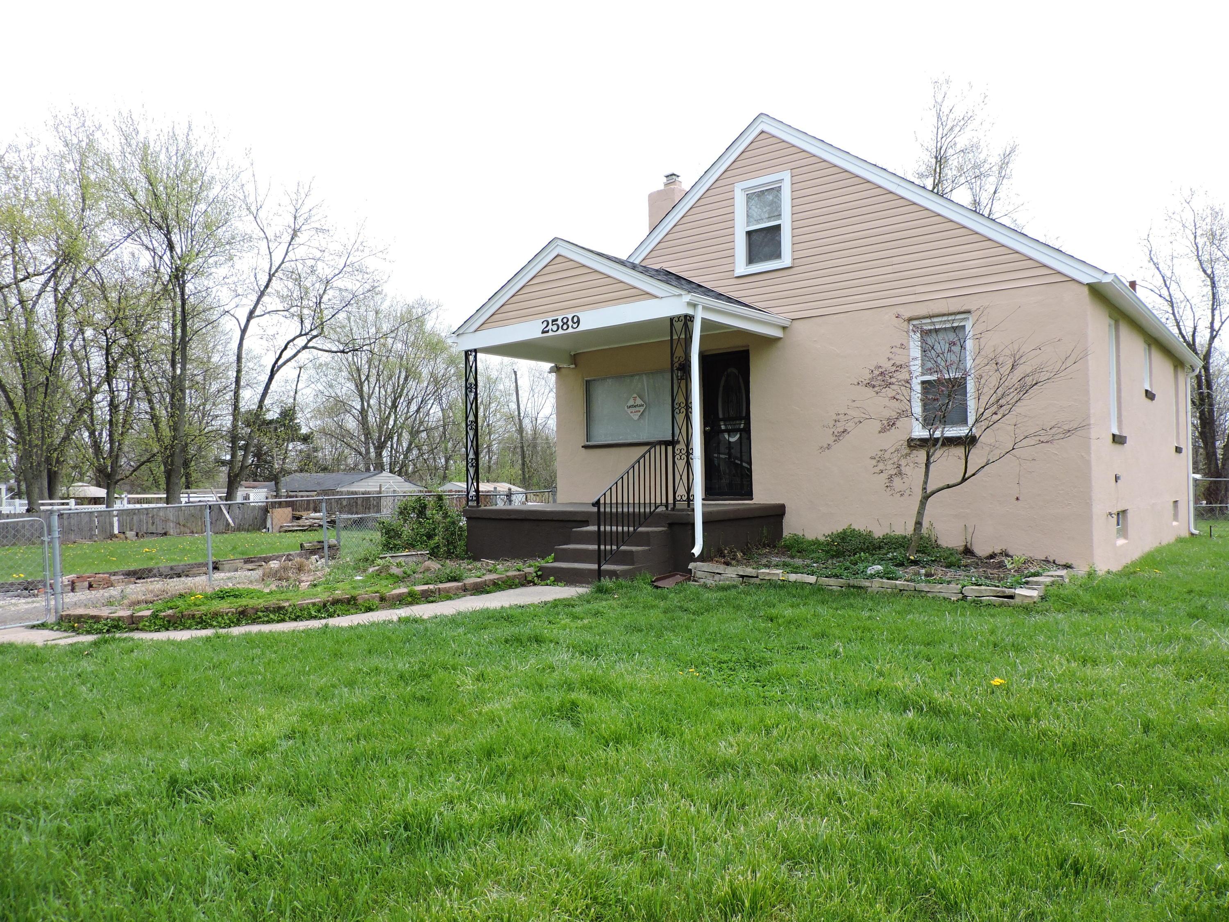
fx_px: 852
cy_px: 461
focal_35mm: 24
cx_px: 614
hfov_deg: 71.6
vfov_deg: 56.8
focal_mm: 4.3
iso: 100
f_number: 3
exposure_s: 1/640
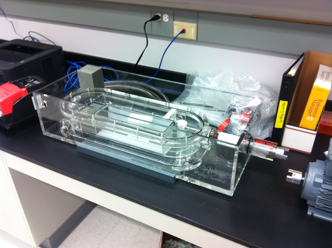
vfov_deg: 40.6
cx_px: 166
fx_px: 335
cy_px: 124
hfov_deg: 52.7
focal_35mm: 35
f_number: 2.8
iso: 80
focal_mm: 3.85
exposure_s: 1/17
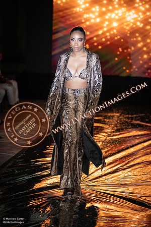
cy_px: 114
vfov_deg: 18.6
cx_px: 76
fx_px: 692
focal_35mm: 110
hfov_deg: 12.5
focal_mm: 110
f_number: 2.8
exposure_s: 1/400
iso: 1600
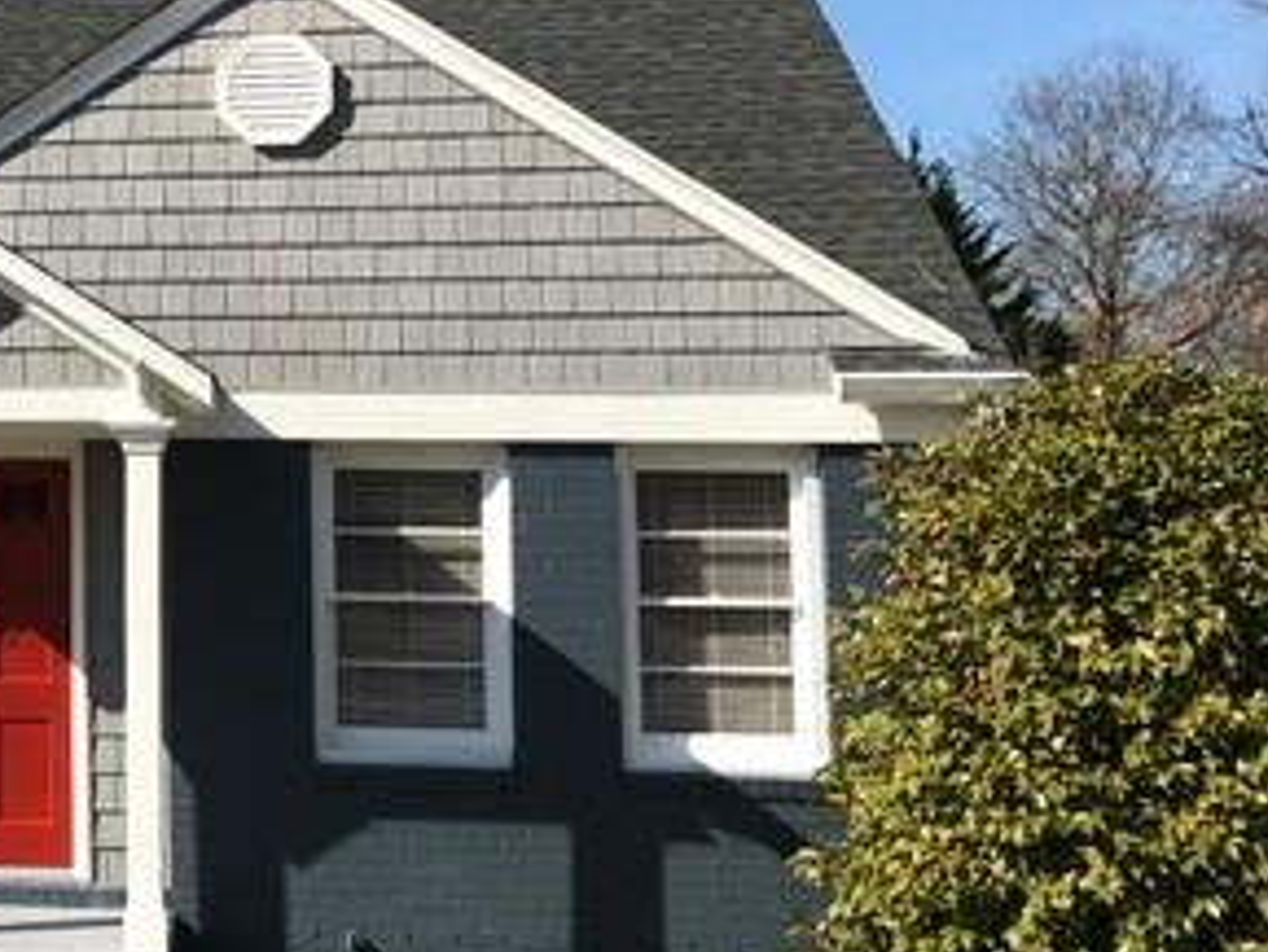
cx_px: -66
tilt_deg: +5.8
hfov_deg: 28.8
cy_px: 303
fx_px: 2272
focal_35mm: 62
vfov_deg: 23.5
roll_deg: -0.5
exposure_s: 1/2128
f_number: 1.8
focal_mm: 3.99
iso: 20
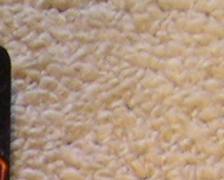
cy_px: 513
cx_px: -250
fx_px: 1467
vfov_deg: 6.5
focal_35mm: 221
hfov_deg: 8.2
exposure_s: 1/5.9
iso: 100
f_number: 2.8
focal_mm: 5.6
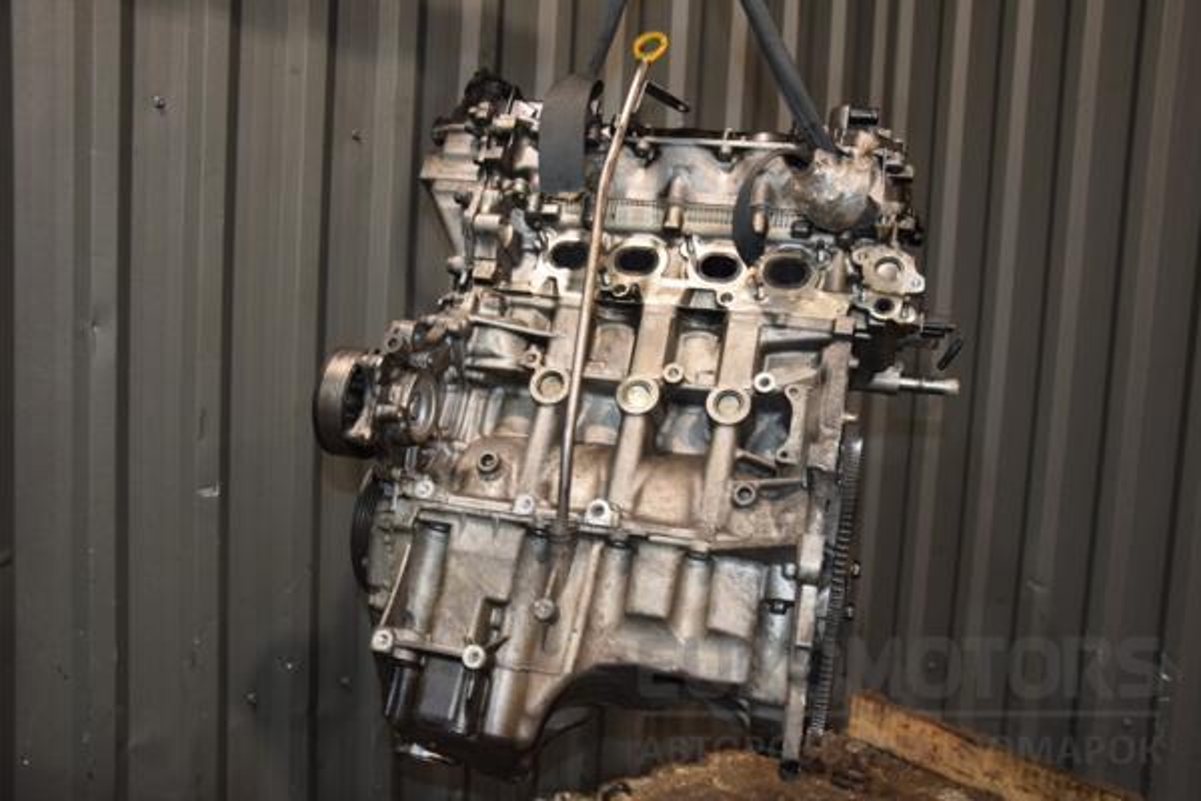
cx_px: 600
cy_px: 400
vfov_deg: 41.7
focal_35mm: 32
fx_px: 1051
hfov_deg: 59.5
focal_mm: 21
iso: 800
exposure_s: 1/60
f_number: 5
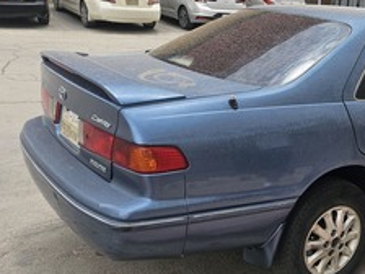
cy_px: 152
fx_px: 496
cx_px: 332
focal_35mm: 47
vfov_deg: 30.9
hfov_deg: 37.6
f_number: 1.7
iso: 40
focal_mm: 6.3
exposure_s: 1/2000
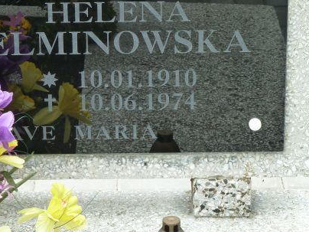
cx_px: 95
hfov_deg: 13.0
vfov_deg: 9.7
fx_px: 1357
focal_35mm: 152
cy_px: 56
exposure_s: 1/80
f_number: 4.3
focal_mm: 15.8
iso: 125
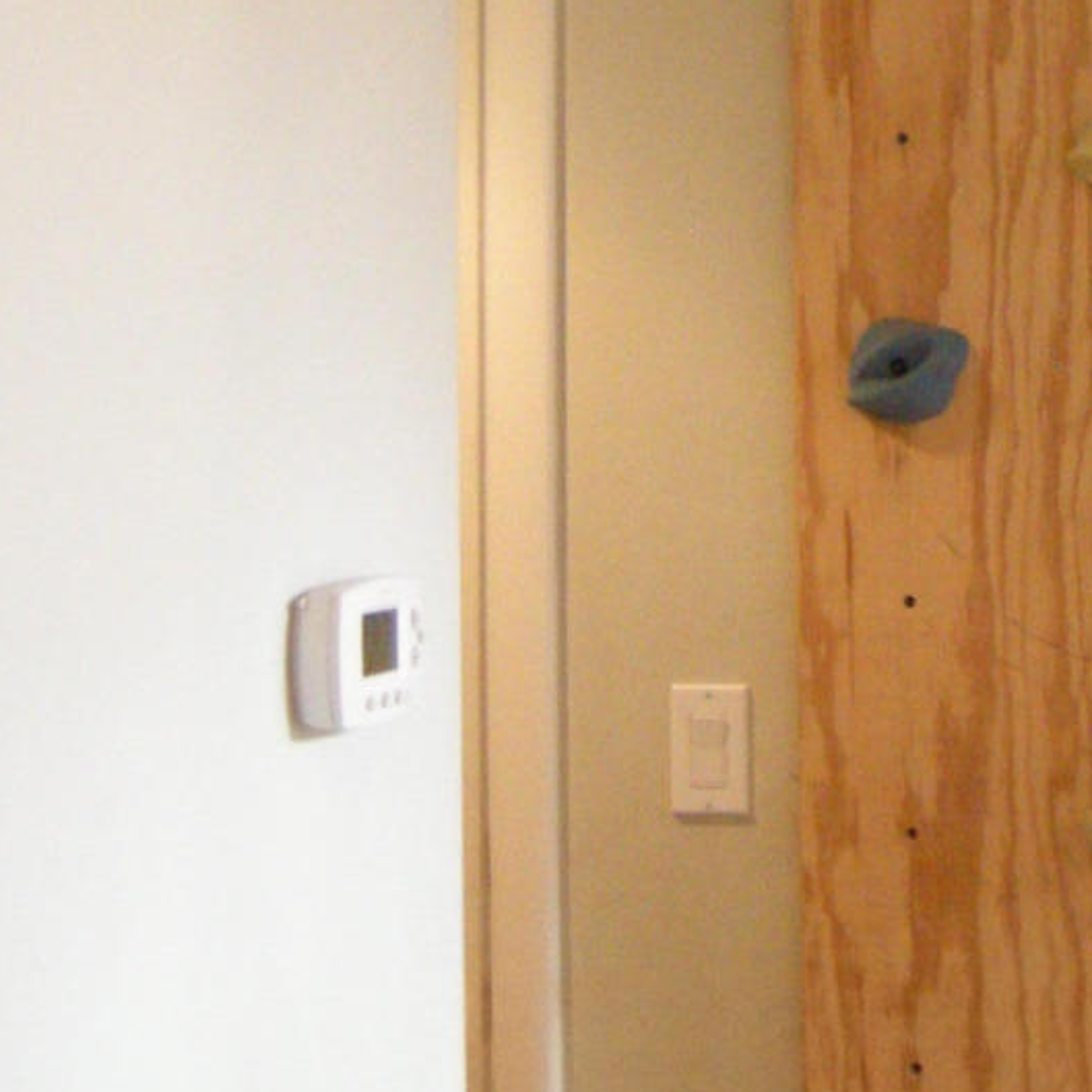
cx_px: 1279
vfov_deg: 14.3
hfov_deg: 14.5
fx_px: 4176
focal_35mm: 117
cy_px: -349
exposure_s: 1/30
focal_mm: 7.5
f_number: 2.7
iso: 400
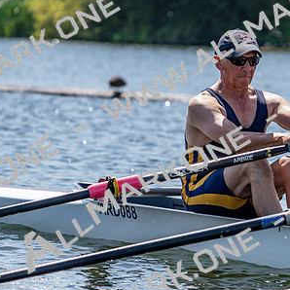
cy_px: 123
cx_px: 222
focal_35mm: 331
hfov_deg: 5.3
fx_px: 3137
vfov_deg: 5.3
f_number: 5.6
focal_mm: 200
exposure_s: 1/2000
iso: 250
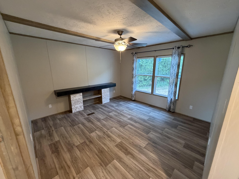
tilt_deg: -9.6
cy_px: 90
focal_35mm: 14
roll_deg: +0.2
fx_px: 97
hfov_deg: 102.1
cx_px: 120
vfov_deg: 85.7
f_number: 2.2
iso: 400
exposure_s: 1/60
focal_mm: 2.22
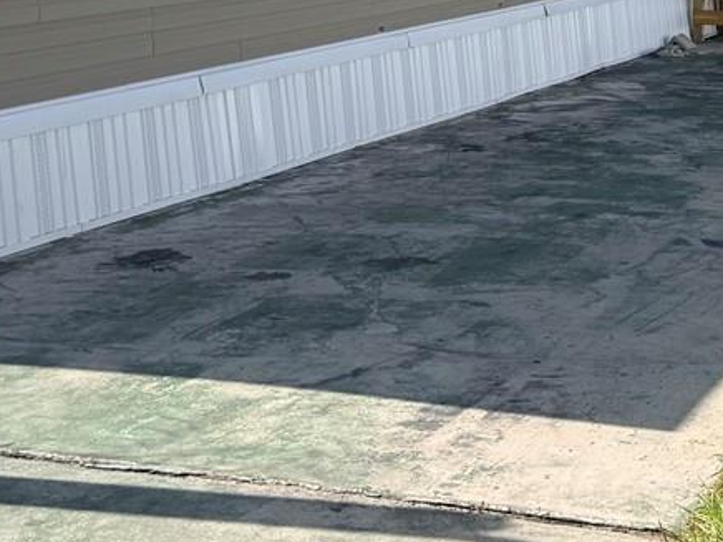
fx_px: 1838
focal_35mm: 88
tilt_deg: -1.7
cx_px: 673
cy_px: -46
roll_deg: -1.1
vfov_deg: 16.3
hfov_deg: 21.7
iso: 80
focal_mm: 6.76
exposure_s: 1/5319
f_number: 1.78
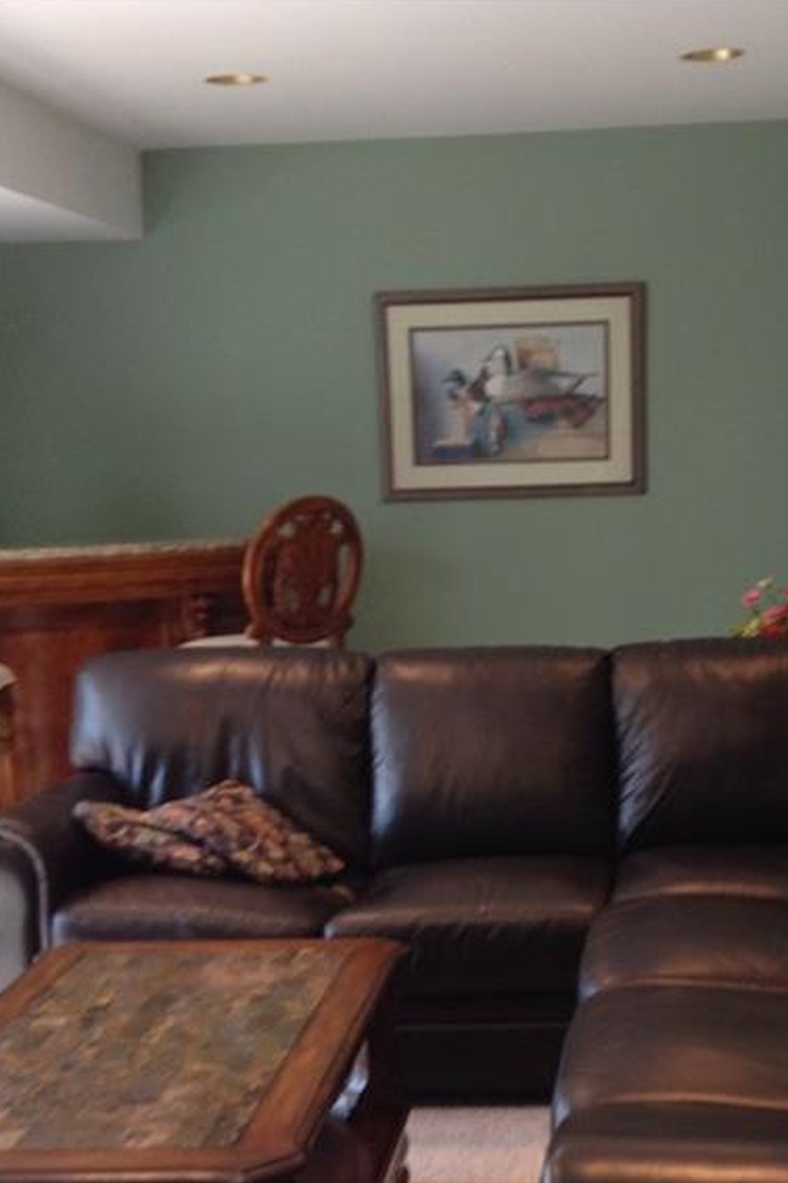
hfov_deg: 21.8
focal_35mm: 62
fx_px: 2037
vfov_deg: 32.1
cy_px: 788
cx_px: 508
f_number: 2.4
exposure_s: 1/25
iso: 40
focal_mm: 3.3
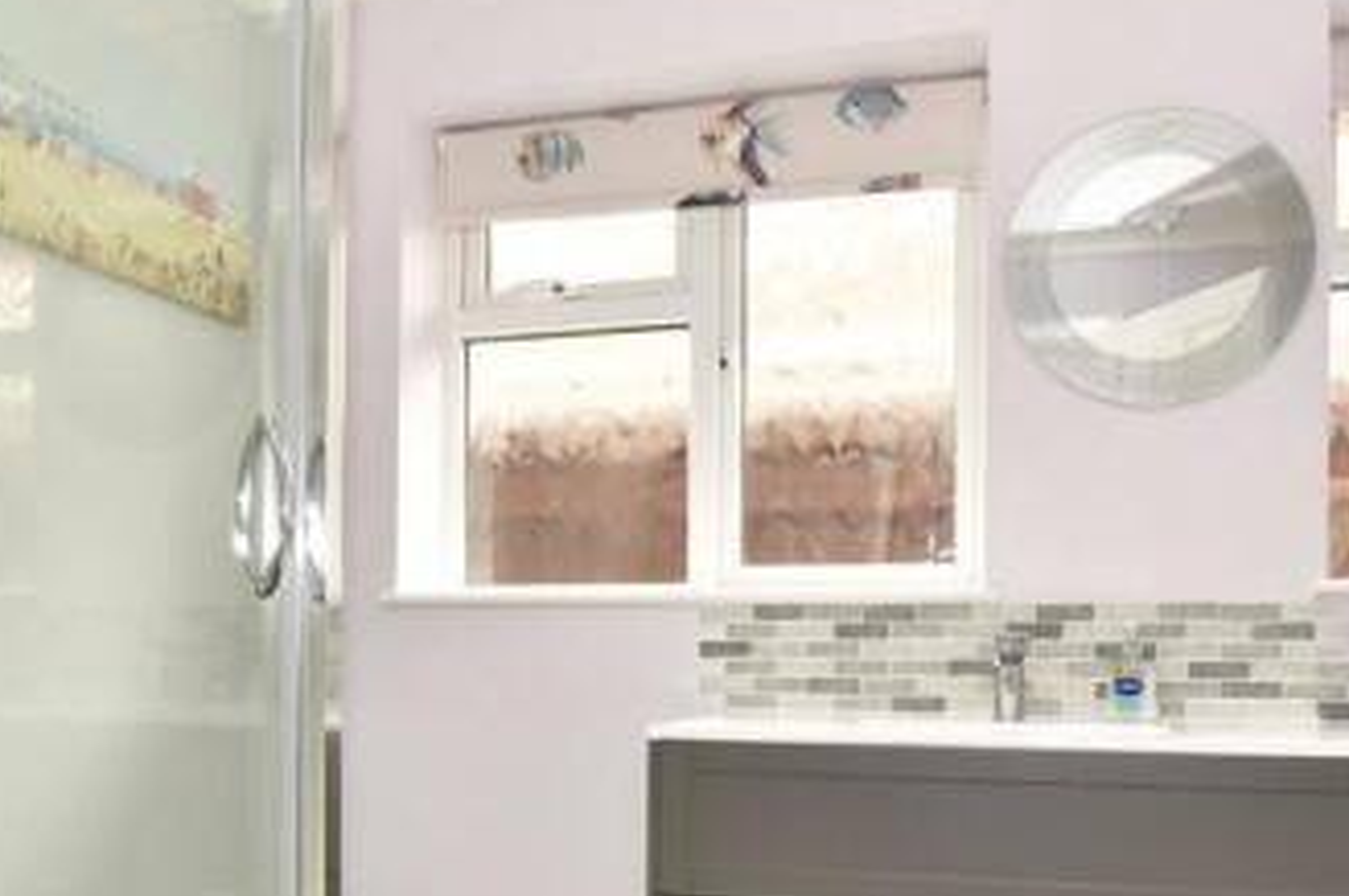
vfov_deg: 42.5
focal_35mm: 30
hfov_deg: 61.9
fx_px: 1123
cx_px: 728
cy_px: 643
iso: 400
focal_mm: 10
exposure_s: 1/3
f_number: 8
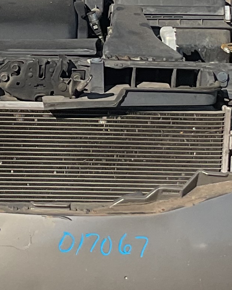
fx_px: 1279
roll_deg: +1.5
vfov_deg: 12.8
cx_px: 53
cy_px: 19
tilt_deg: -9.4
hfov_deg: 10.3
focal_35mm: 149
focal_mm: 3
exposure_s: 1/1377
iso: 16
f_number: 1.8
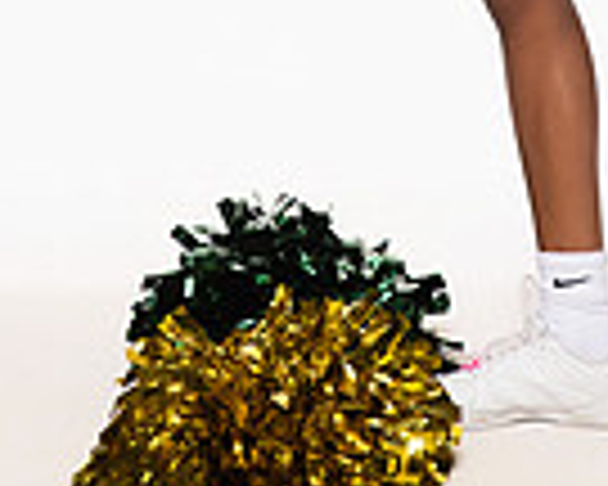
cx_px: 405
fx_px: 3383
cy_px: -518
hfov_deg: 10.3
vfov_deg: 7.8
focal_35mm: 188
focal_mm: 60
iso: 800
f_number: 7.1
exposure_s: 1/320
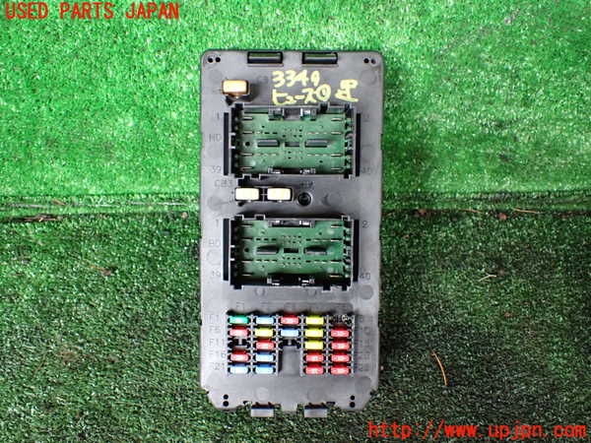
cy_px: 222
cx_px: 296
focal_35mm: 30
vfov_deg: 46.8
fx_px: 512
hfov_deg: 60.0
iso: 800
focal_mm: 5.4
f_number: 2.3
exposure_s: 1/40
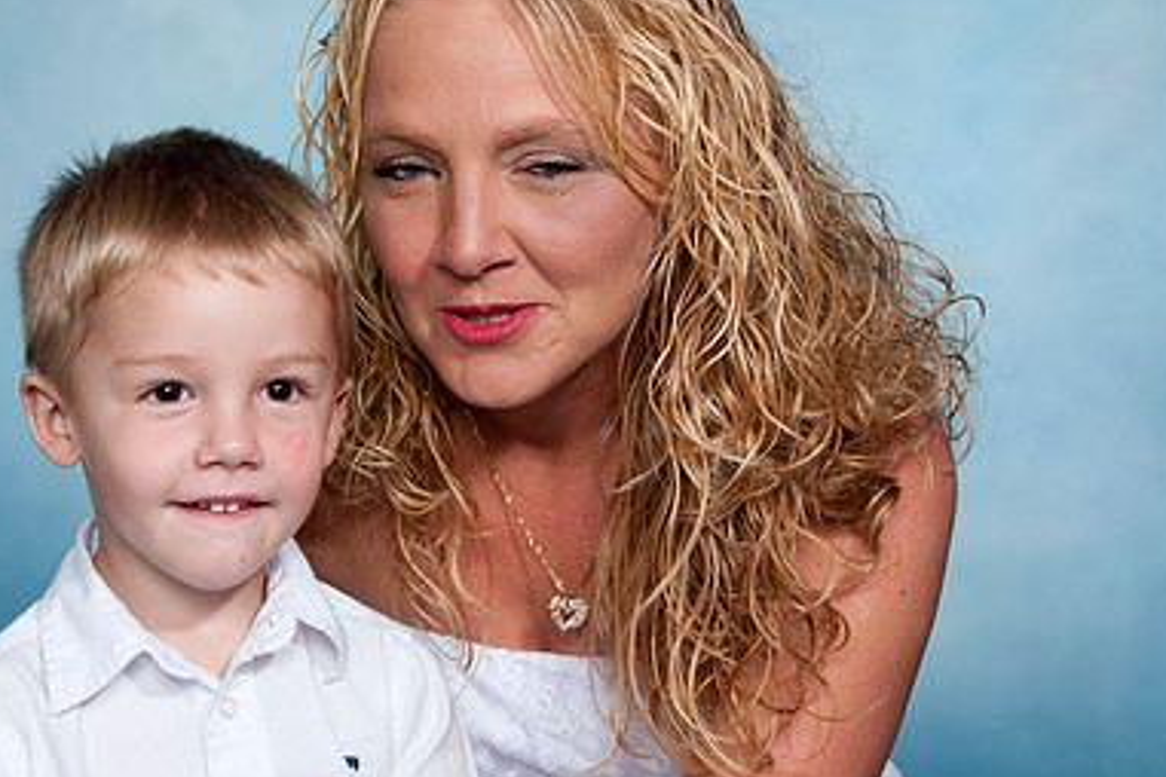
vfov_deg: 12.0
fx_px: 3692
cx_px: 459
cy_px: 271
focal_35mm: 114
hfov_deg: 17.9
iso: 100
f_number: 7.1
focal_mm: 50
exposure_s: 1/60
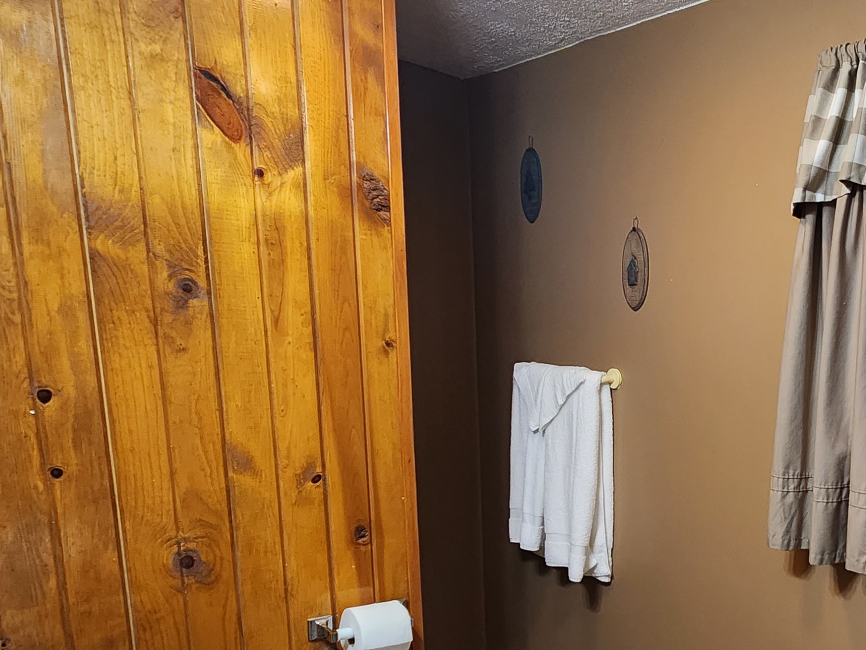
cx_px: 802
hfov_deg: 52.9
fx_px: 726
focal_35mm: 29
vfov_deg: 46.7
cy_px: 479
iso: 320
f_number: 2.2
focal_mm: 2.2
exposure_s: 1/60
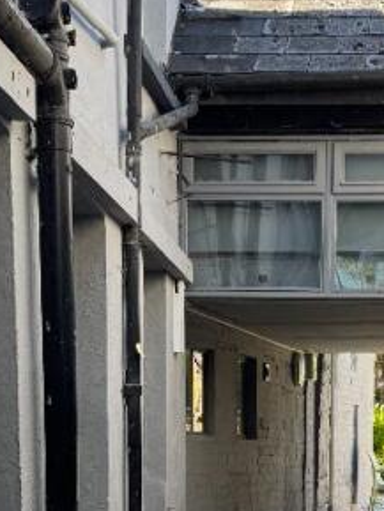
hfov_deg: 17.3
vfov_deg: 21.4
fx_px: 1256
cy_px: 610
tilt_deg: -6.1
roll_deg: +0.0
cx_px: 288
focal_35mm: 85
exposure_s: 1/323
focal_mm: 6.76
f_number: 1.78
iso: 80
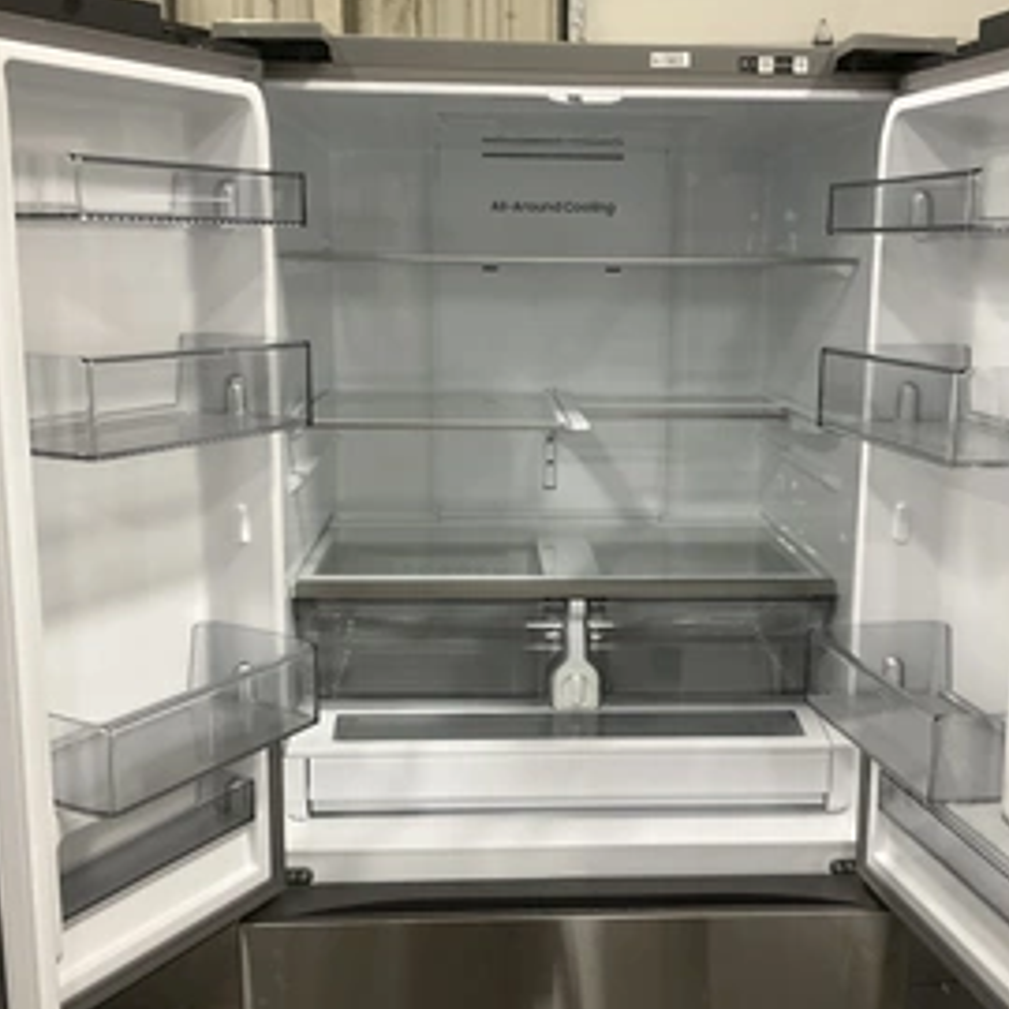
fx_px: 1253
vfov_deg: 43.9
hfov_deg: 43.8
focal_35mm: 38
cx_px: 553
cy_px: 493
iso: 250
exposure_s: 1/60
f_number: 1.8
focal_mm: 3
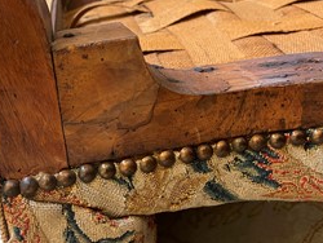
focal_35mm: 40
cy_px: 67
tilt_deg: -14.7
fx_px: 374
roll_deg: +44.7
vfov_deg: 35.4
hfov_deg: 45.7
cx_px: 97
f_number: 1.6
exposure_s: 1/50
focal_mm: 5.1
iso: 250
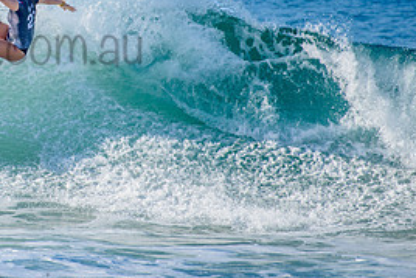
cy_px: 29
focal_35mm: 1084
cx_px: -22
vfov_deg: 1.3
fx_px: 12532
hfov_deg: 1.9
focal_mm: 500
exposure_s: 1/1600
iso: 200
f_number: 5.6
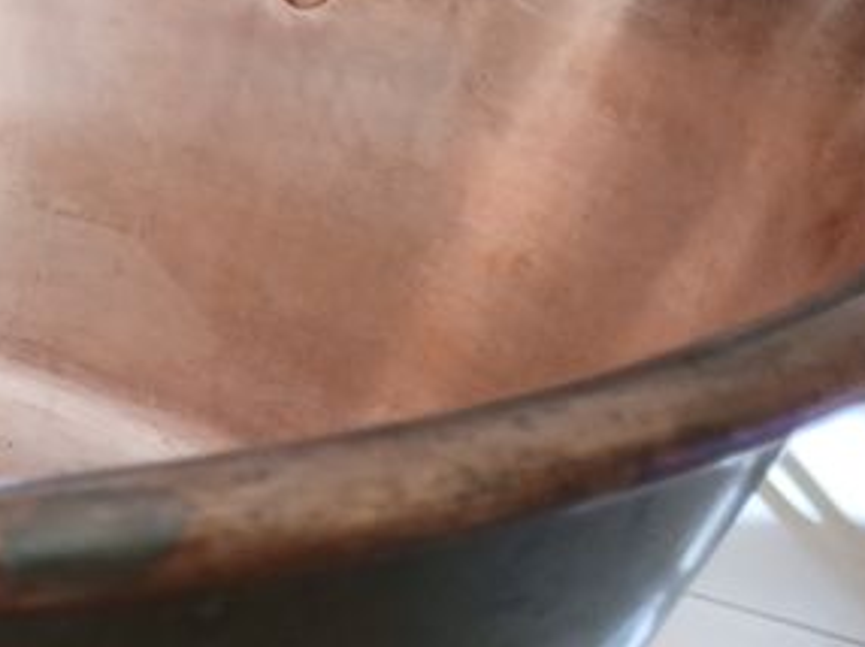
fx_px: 2272
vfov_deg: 15.9
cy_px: 623
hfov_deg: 18.4
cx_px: -532
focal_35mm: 91
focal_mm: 3.98
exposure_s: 1/50
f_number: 1.8
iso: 100
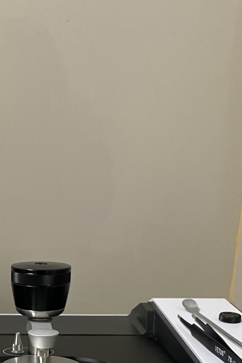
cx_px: 19
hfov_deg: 22.4
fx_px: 595
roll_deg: -1.3
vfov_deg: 30.6
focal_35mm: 59
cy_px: 393
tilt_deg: -19.7
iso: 200
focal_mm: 4.25
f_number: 1.8
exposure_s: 1/50
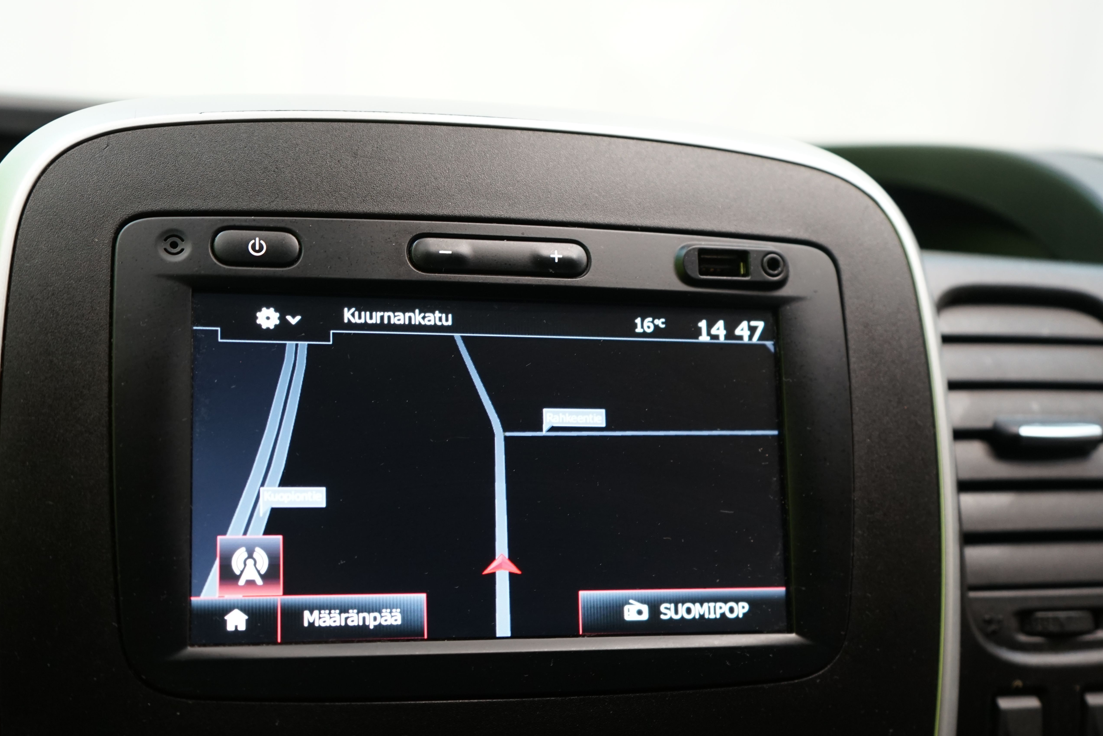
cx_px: 466
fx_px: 1225
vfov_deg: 33.3
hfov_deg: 48.3
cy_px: 431
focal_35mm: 40
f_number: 4
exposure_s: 1/30
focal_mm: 34
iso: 800
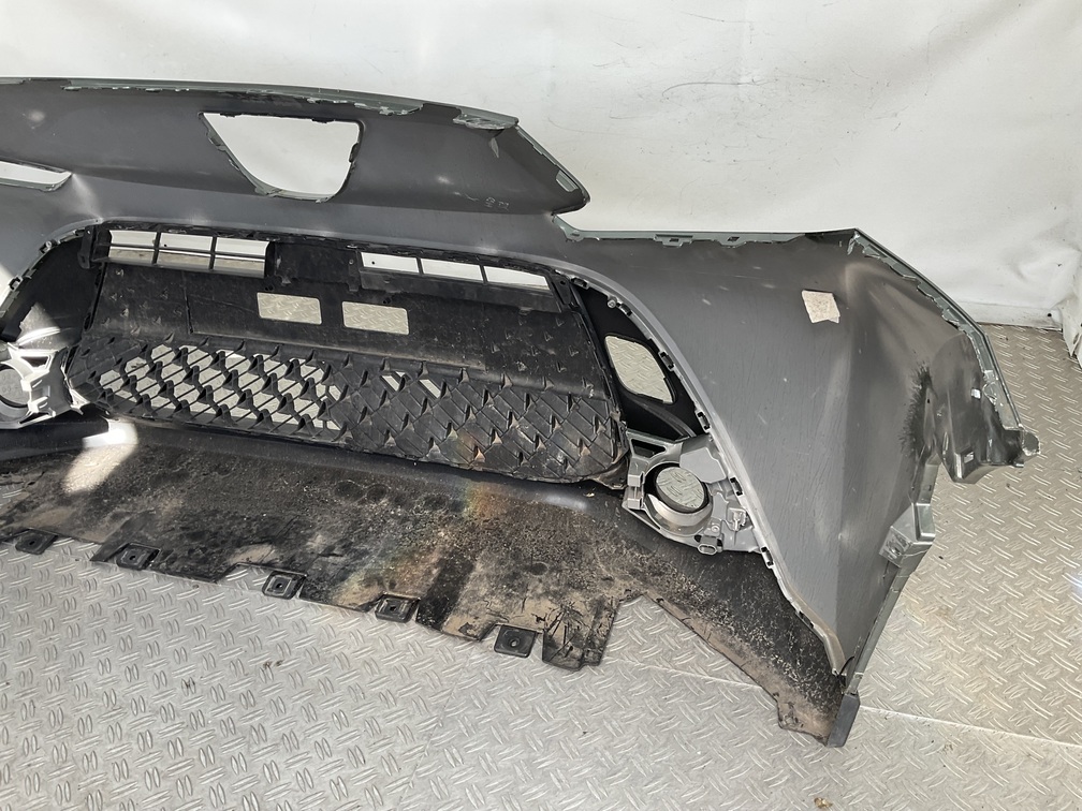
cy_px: 406
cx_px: 541
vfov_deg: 48.2
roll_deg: +1.9
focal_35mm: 29
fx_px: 906
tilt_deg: -31.1
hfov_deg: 61.7
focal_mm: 3
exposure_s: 1/120
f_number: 1.8
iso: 25
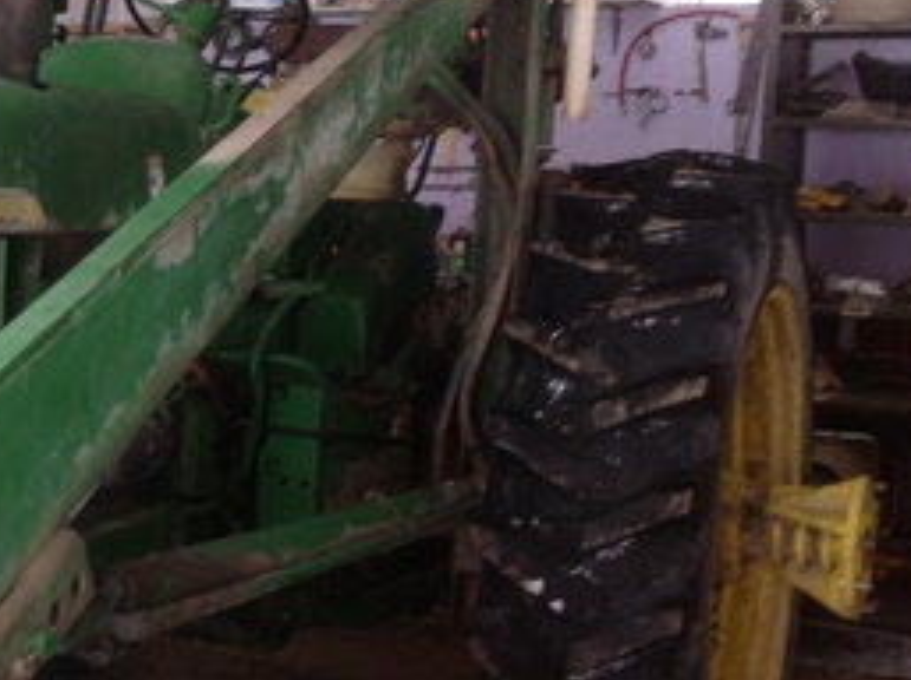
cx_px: 0
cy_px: 298
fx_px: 1945
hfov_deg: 25.1
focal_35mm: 74
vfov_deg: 19.8
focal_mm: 4.28
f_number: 2.4
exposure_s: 1/40
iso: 64
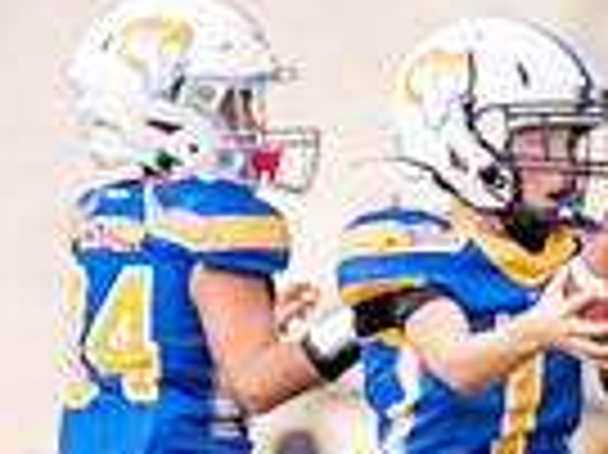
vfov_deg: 1.0
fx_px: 25007
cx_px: 456
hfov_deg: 1.4
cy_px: 430
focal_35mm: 1425
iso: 400
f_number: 2.8
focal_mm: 200
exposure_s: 1/2000
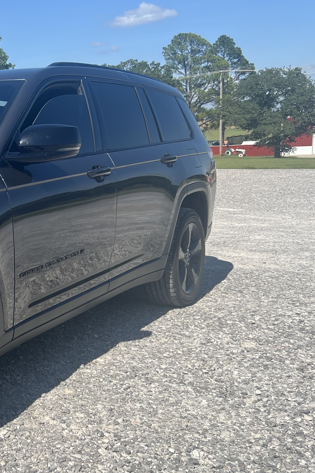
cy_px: 282
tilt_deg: -10.6
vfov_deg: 40.9
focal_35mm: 48
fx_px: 630
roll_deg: +3.1
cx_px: -41
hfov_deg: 25.7
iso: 50
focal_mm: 5.7
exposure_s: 1/3356
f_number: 1.5
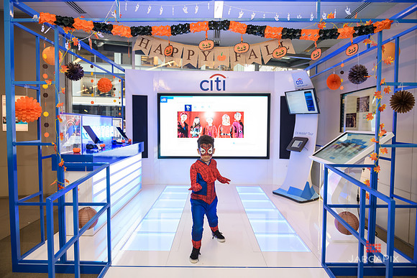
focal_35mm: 24
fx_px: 278
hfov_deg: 73.7
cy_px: 139
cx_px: 208
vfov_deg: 53.2
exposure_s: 1/125
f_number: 3.2
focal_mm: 24
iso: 800
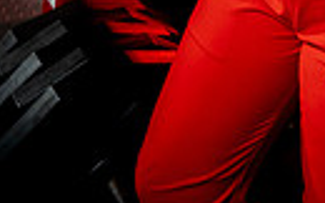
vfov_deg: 10.8
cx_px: 348
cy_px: -311
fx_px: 876
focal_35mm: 99
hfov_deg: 20.2
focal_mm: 28
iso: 400
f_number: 4.5
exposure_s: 1/250
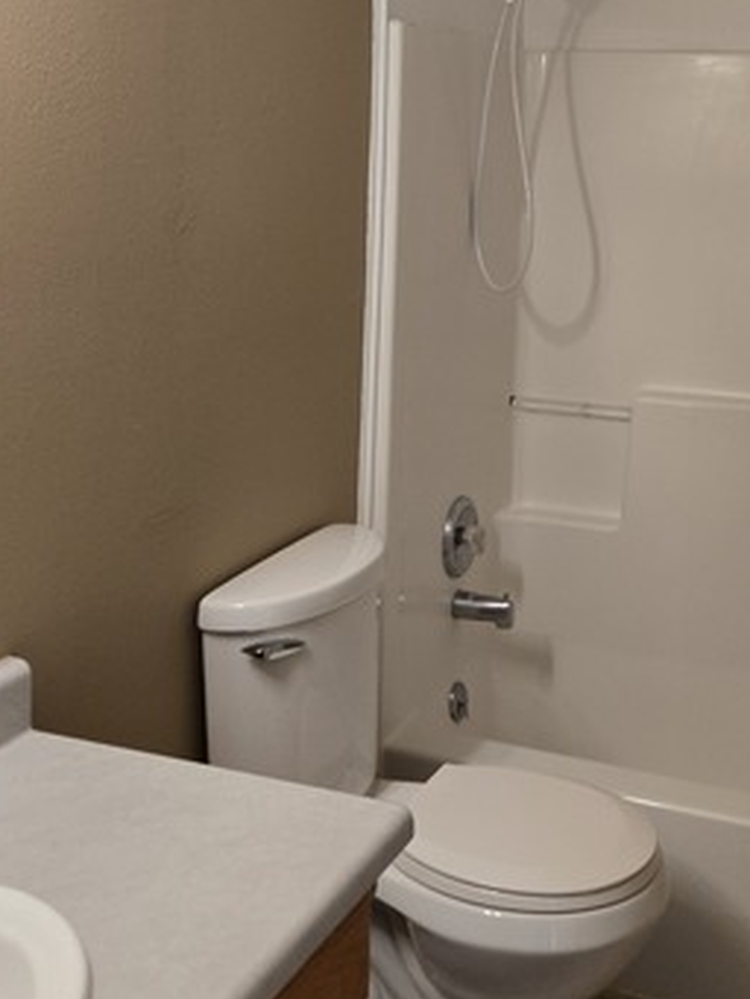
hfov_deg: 31.7
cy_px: 207
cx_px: 554
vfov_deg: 40.4
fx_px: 1299
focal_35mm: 45
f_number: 1.8
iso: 320
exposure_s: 1/120
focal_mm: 5.4
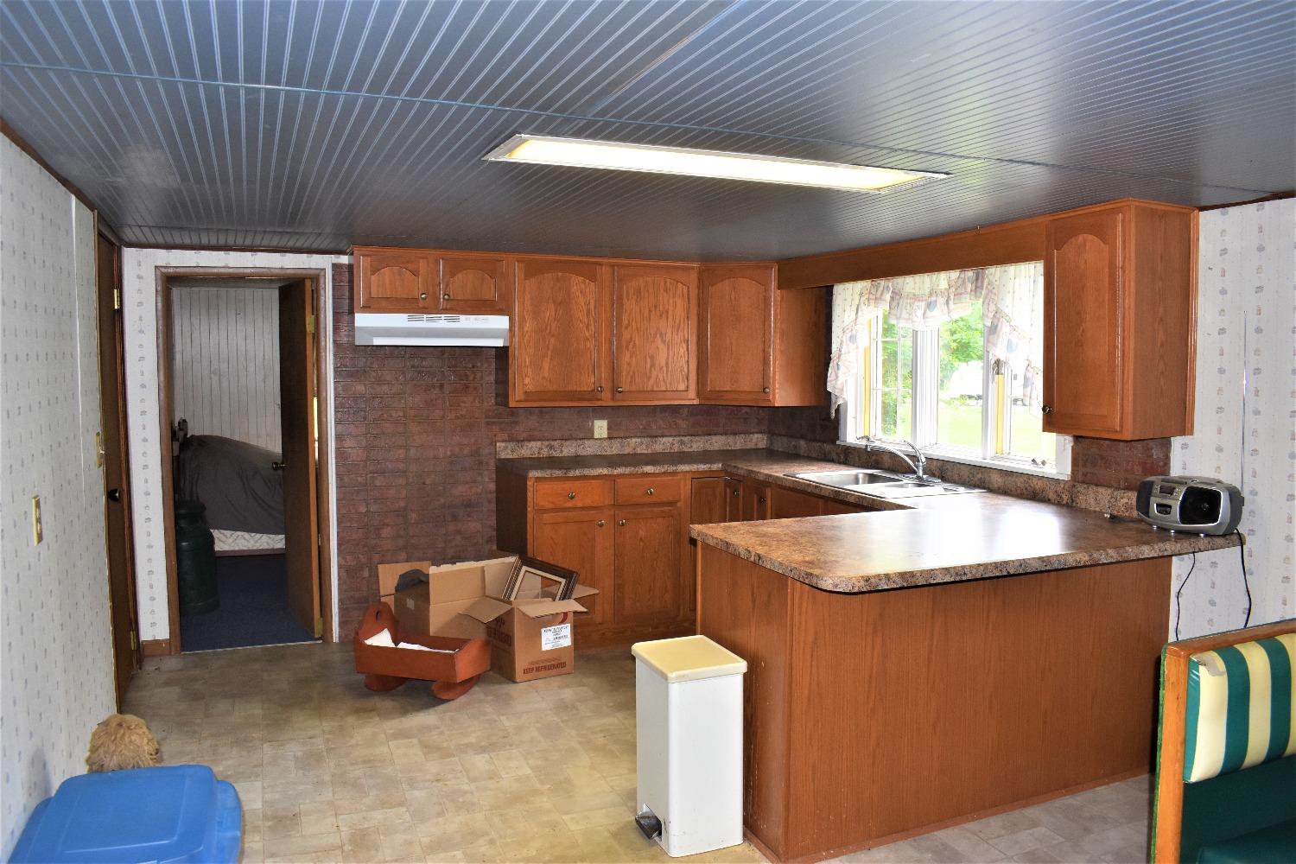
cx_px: 648
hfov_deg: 67.4
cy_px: 432
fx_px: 972
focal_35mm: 27
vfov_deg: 47.9
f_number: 5.6
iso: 800
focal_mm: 18
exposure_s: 1/125
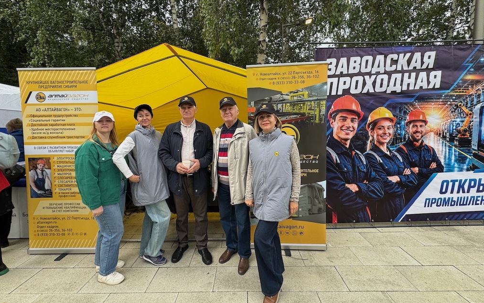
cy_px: 134
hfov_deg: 101.5
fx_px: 198
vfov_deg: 74.5
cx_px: 241
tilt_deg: -1.8
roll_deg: -2.3
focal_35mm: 15
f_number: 2.2
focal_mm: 2.22
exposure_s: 1/304
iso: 40
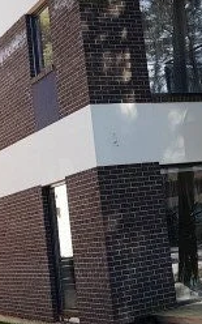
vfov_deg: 28.6
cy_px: 84
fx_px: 625
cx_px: 179
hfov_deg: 18.1
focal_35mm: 71
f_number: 1.7
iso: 40
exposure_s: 1/556
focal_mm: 4.2
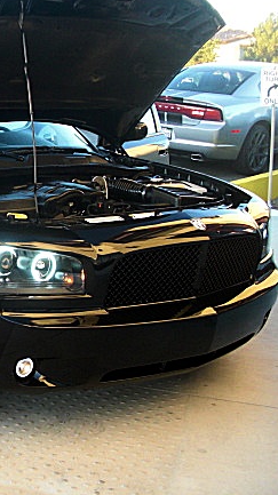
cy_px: 240
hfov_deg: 19.5
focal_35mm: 58
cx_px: -57
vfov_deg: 36.0
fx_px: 761
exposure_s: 1/125
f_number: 2.8
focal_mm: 6.3
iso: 200
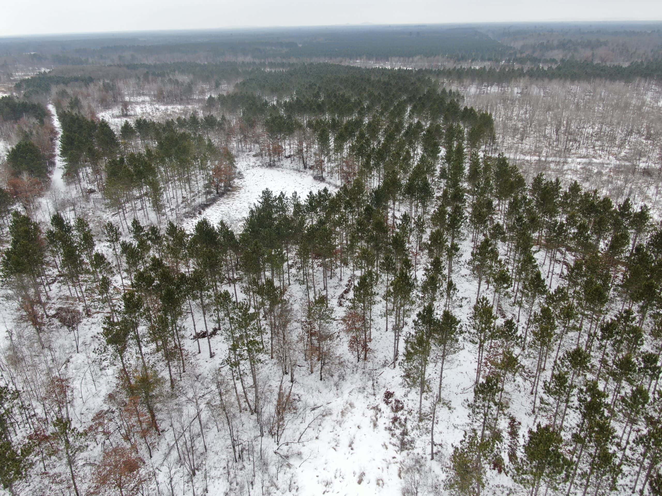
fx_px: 459
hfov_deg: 71.6
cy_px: 248
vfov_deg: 56.8
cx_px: 331
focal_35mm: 24
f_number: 2.8
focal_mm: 4.39
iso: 100
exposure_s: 1/320
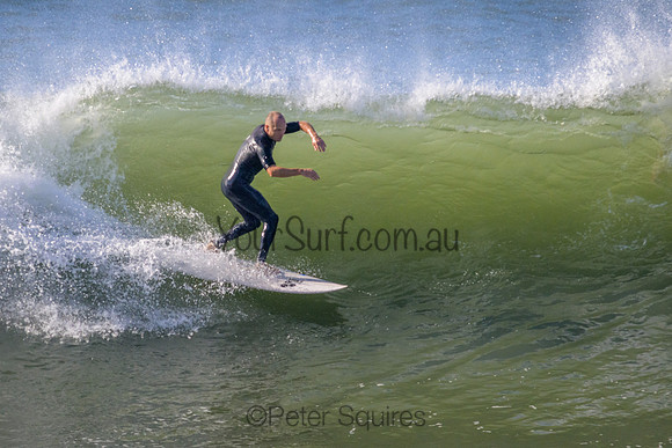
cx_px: 362
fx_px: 19827
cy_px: 184
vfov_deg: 1.3
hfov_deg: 1.9
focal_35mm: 1062
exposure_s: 1/2000
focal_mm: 800
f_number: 11
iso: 1600
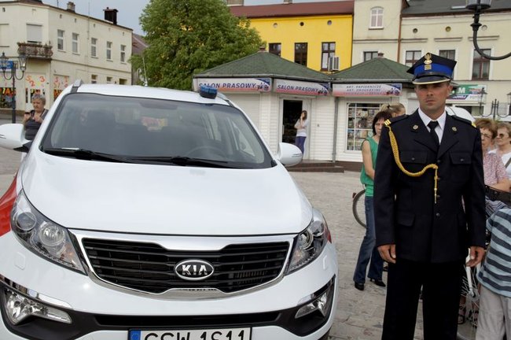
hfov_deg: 49.6
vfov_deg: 34.1
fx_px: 553
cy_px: 170
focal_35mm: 39
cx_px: 256
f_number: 9
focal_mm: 26
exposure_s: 1/125
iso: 100
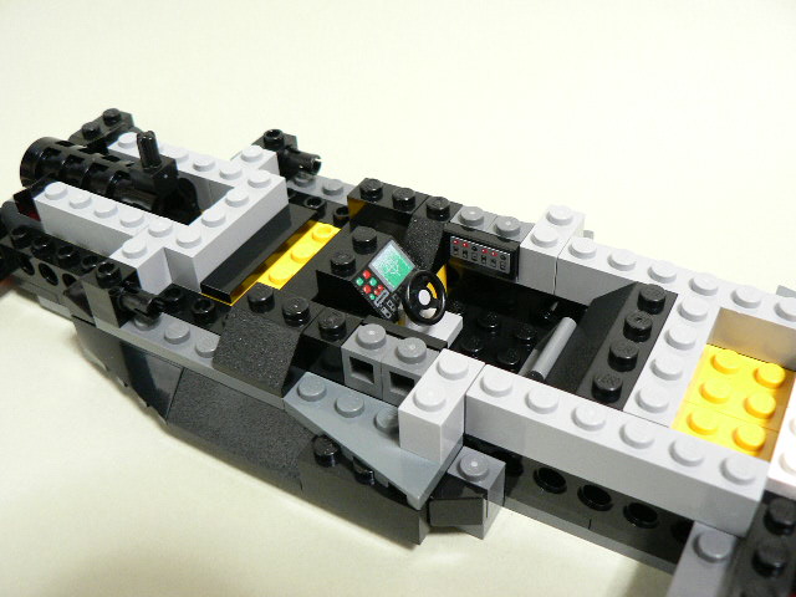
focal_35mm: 36
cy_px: 298
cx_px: 398
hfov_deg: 51.4
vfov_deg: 39.7
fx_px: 828
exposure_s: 1/10
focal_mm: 6
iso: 200
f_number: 2.8
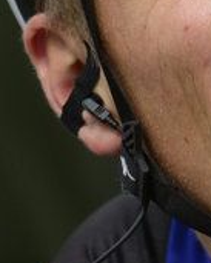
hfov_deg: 1.4
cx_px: 331
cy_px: -43
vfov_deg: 1.8
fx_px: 8540
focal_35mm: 1095
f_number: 8
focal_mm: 250
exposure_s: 1/1000
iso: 1000
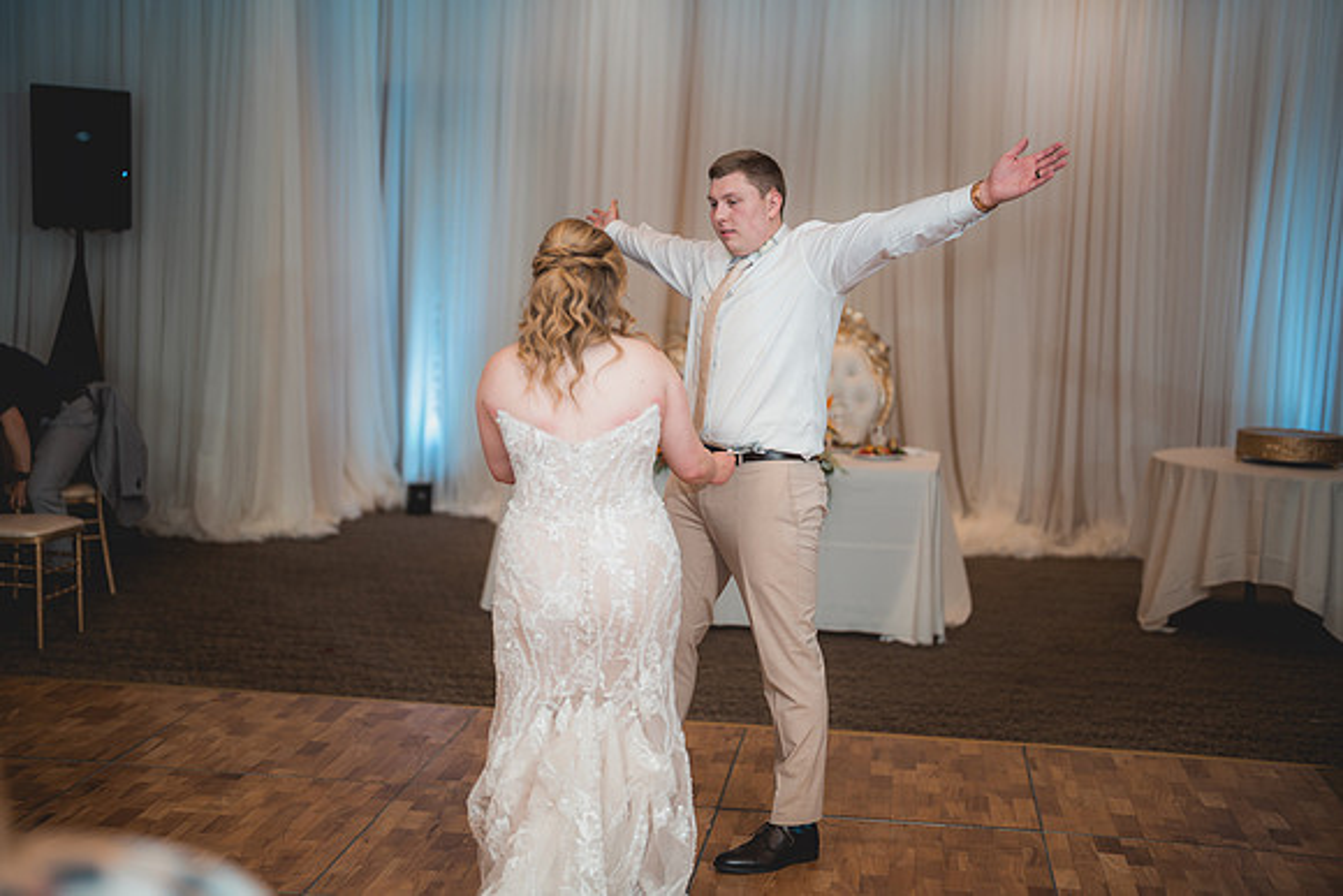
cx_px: 672
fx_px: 1866
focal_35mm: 50
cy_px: 448
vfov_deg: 27.0
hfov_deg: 39.6
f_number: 1.2
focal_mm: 50
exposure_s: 1/250
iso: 80
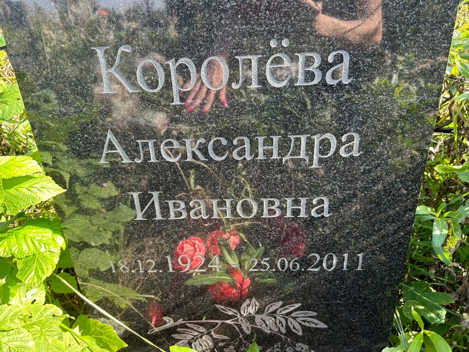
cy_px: 176
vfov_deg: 53.1
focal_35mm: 26
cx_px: 234
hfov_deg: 67.3
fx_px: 352
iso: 50
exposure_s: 1/190
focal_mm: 5.7
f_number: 1.5
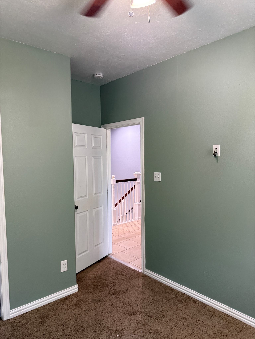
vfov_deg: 71.6
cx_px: 128
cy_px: 170
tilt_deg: -3.0
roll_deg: +0.1
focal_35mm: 24
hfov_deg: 56.8
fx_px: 236
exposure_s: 1/60
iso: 320
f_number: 1.78
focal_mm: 6.76
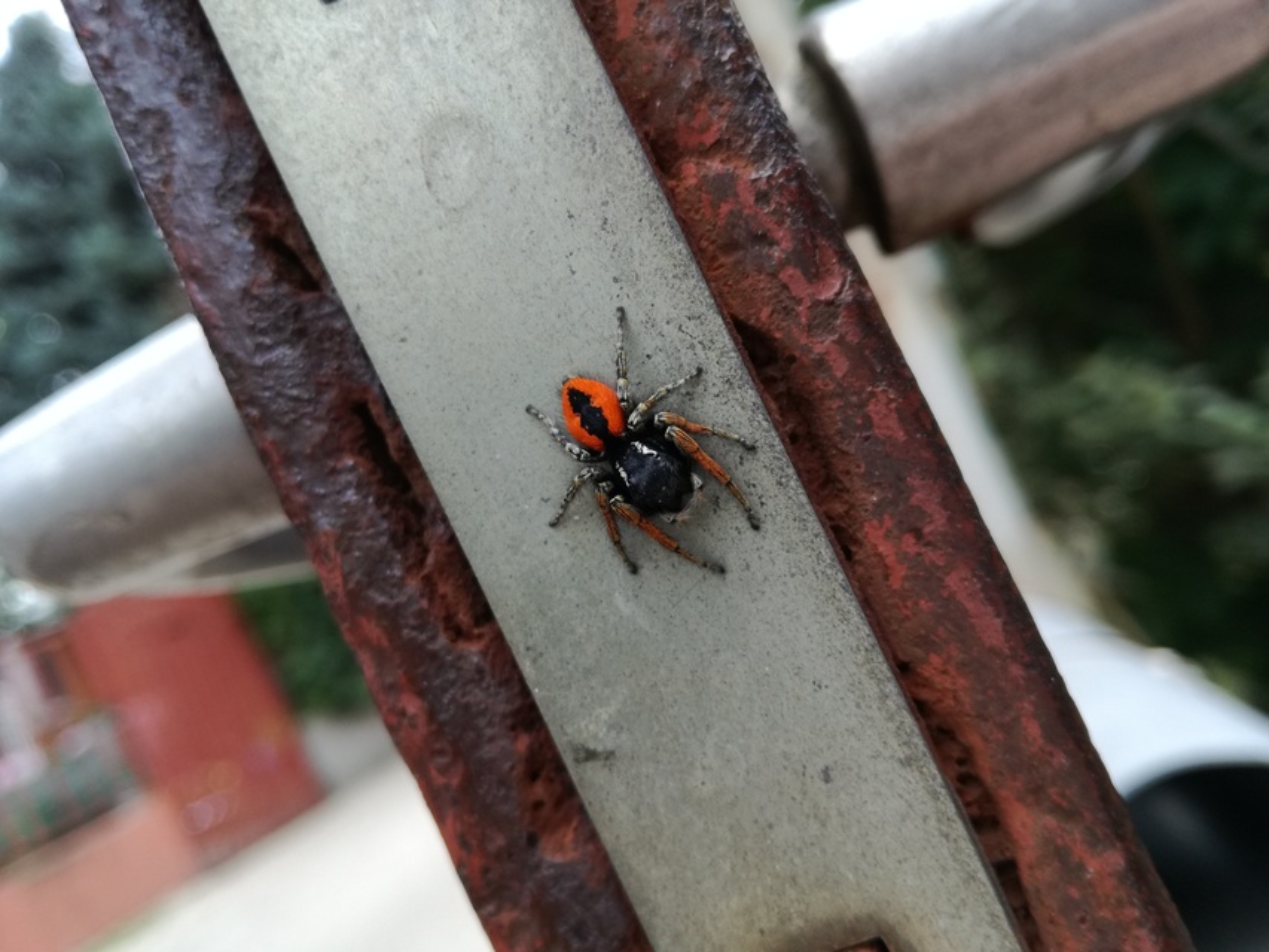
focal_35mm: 27
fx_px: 990
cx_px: 634
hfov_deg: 65.3
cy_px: 476
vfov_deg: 51.4
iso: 50
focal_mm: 3.79
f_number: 2
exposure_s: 1/141
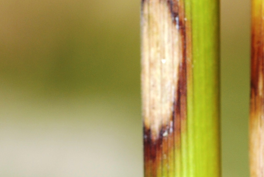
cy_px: 180
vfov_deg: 4.1
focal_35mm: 339
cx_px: 221
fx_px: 2489
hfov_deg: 6.1
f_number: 8
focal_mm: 60
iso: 100
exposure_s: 1/320
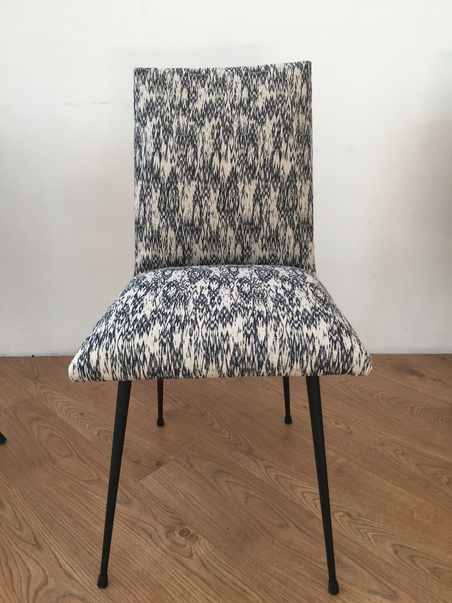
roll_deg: +1.5
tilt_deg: -19.9
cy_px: 302
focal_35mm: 29
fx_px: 505
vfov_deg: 61.7
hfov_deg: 48.2
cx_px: 226
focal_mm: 4.15
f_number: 2.2
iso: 40
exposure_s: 1/17
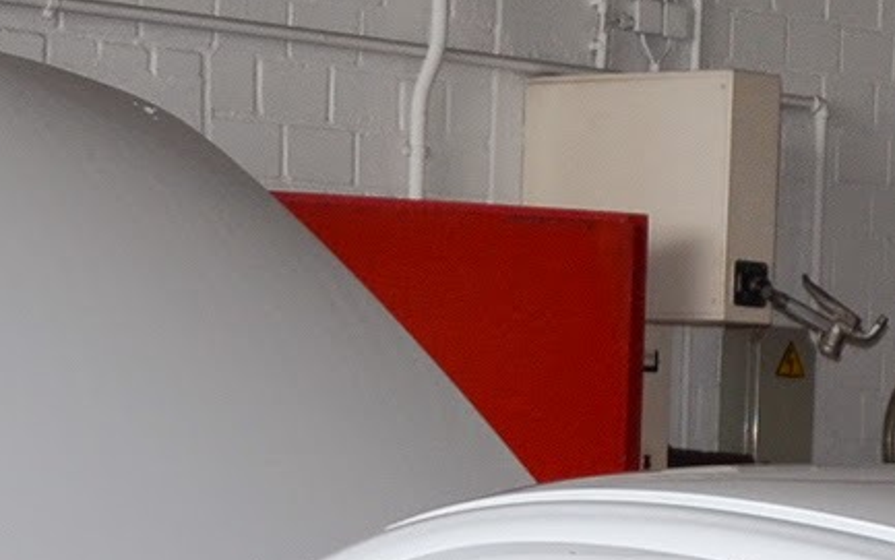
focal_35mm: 151
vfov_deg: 8.4
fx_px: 3694
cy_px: 898
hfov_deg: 13.4
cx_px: 1091
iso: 320
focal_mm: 21
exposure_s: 1/125
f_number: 3.5
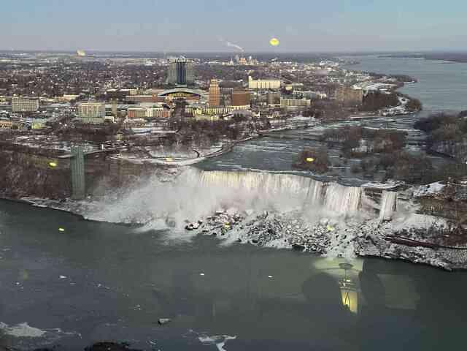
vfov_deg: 30.3
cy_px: 176
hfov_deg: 39.7
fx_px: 648
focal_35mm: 48
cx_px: 234
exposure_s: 1/30
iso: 640
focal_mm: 6.86
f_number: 1.78
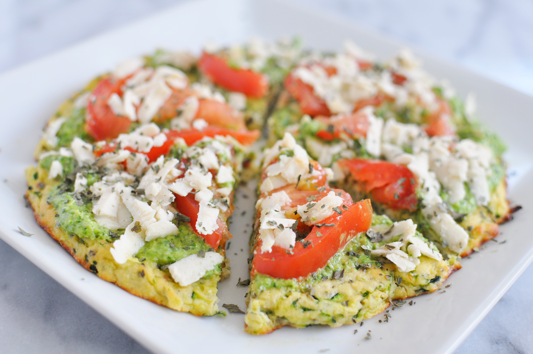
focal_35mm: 52
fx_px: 776
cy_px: 177
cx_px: 266
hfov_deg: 37.9
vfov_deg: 25.7
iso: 400
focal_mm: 35
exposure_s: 1/60
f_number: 4
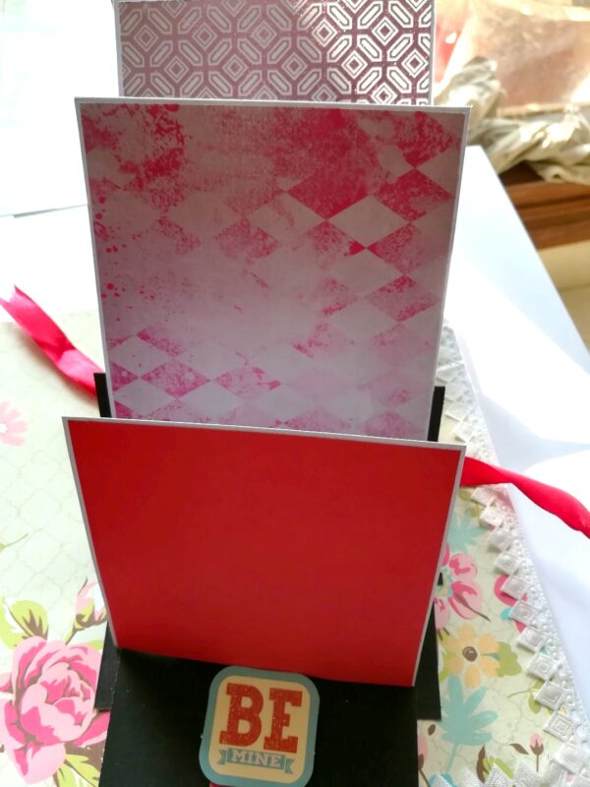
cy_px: 394
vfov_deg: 67.3
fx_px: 591
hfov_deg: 53.1
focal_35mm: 26
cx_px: 295
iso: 50
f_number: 2.2
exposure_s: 1/100
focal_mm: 3.83
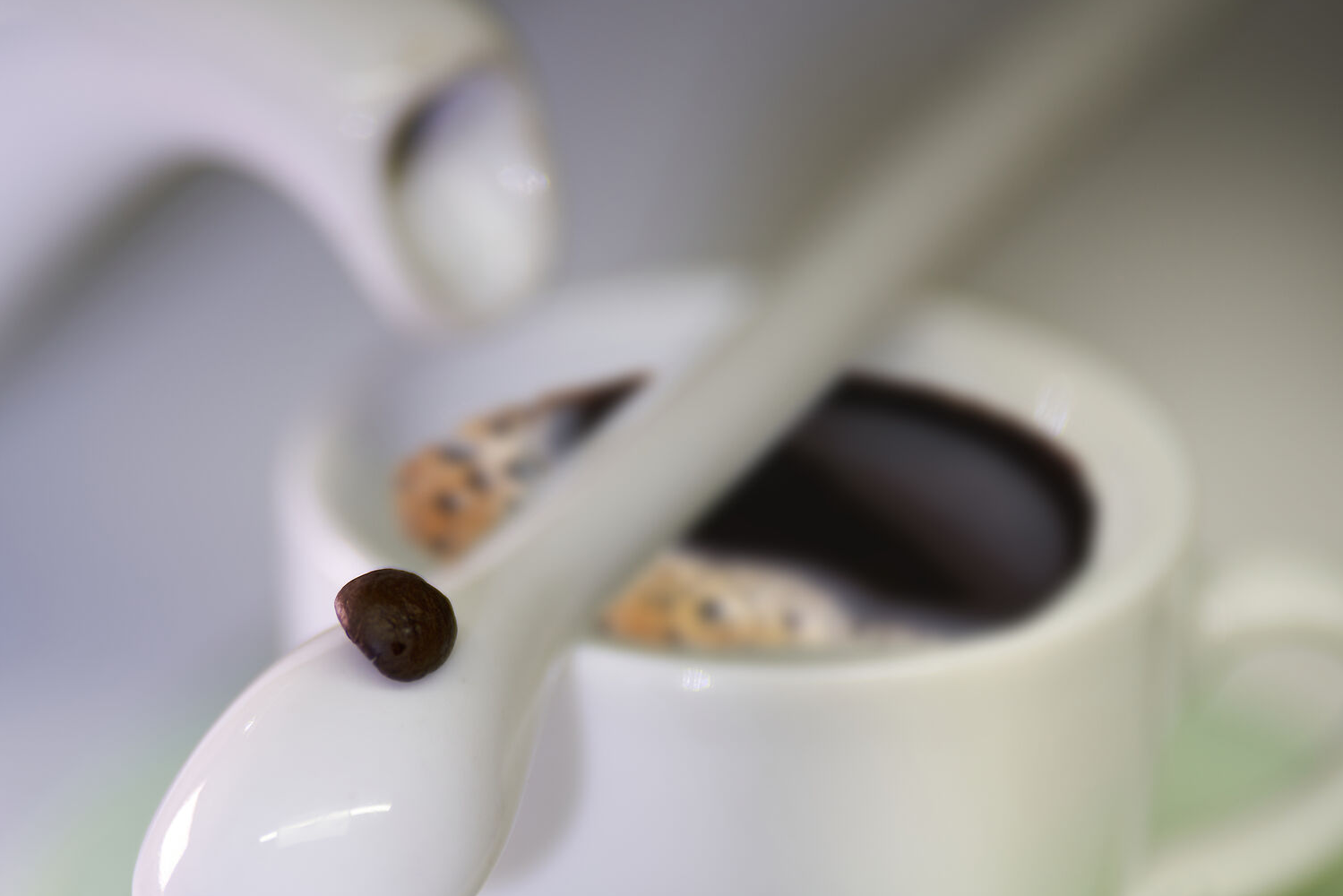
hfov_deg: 7.9
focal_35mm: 261
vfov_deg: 5.3
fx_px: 9738
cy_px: 706
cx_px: 479
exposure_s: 1/50
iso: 100
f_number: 3.2
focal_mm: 163
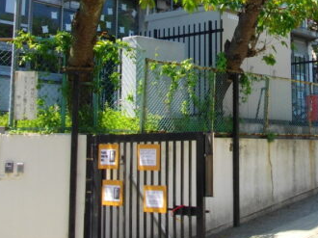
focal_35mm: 66
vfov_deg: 21.7
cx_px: 236
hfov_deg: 29.0
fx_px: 606
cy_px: 18
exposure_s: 1/160
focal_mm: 5.7
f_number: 5.5
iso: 100
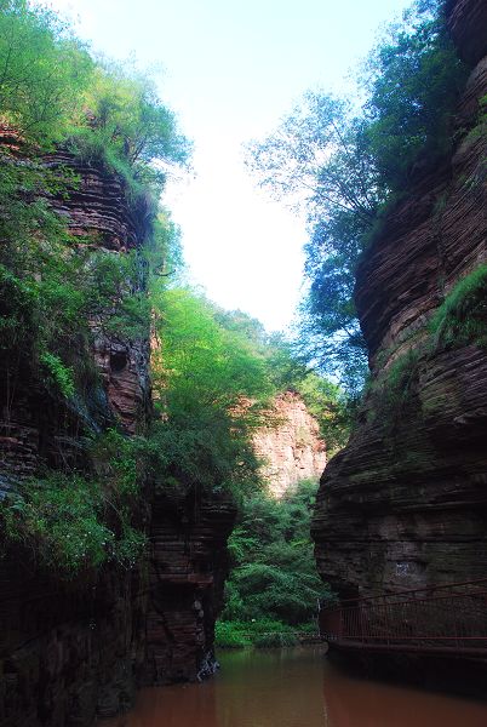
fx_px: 546
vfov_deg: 67.3
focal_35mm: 27
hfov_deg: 48.1
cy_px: 364
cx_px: 244
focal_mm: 18
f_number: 7.1
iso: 100
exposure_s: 1/60
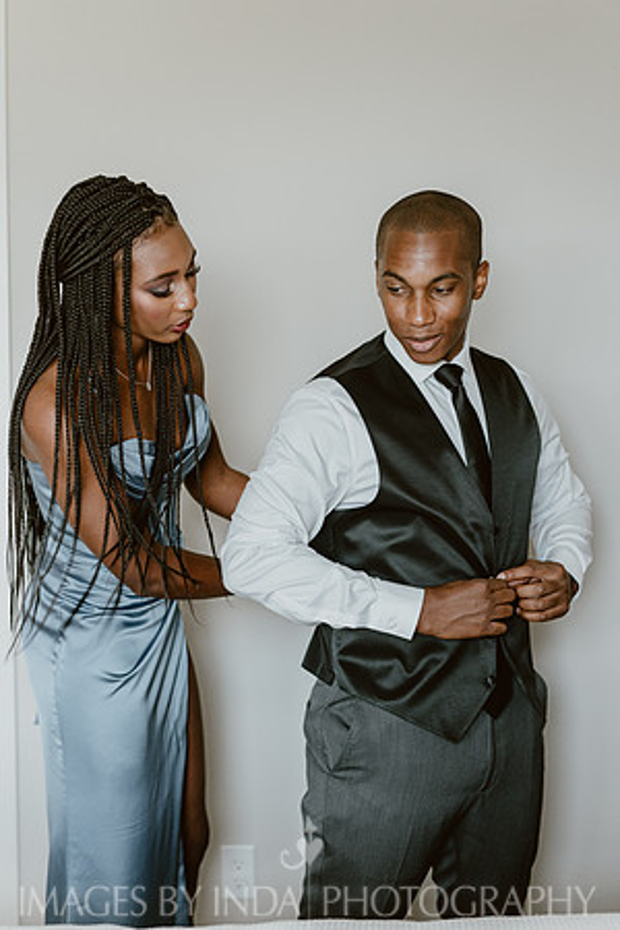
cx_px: 310
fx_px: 1421
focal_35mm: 55
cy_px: 465
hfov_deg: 24.6
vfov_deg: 36.2
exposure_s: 1/125
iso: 800
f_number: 2.8
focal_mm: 55
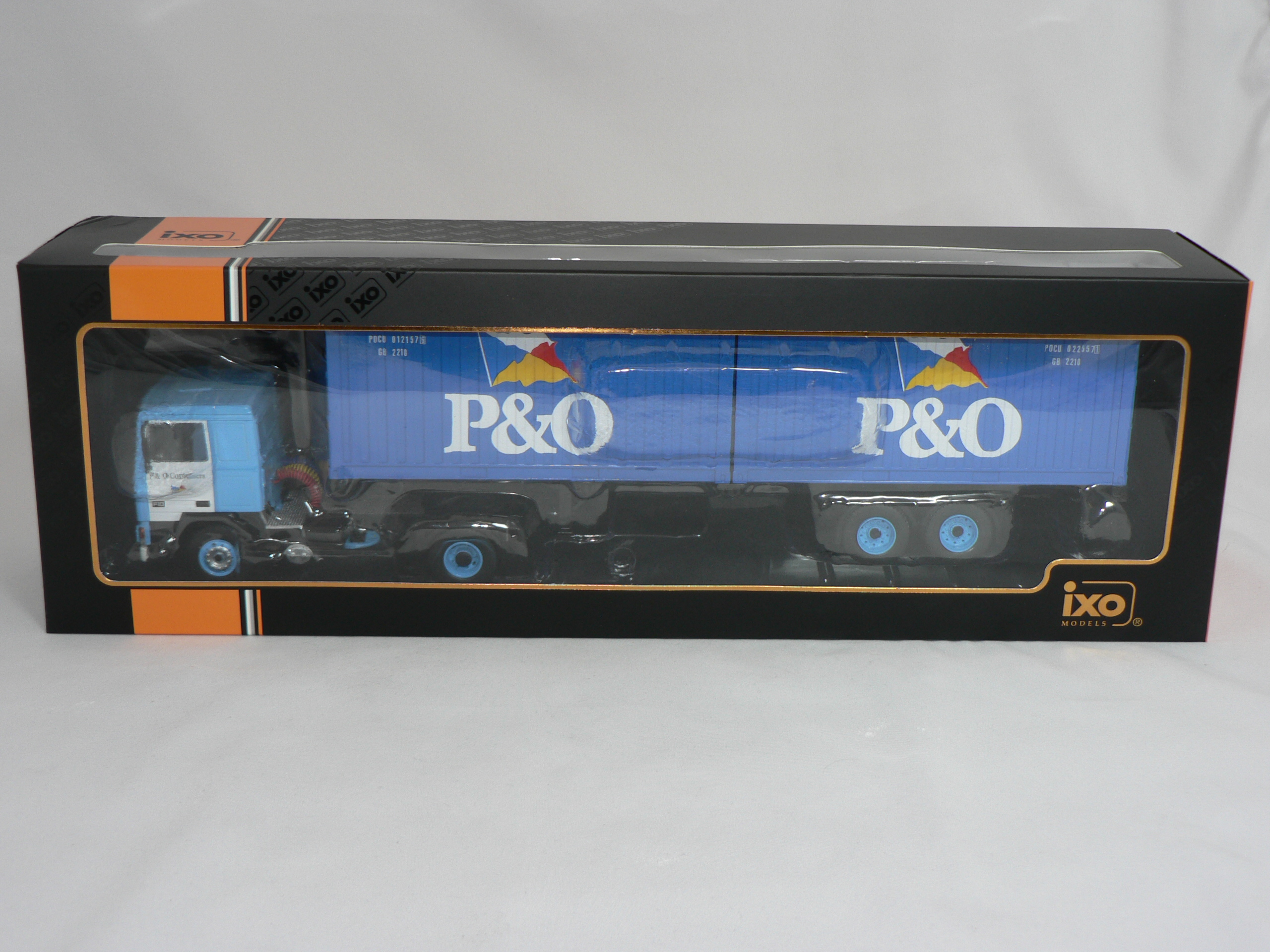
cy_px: 476
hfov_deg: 37.5
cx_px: 635
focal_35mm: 51
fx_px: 1871
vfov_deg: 28.6
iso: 80
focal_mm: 8.4
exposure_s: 1/60
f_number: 2.8
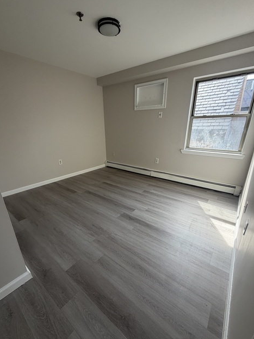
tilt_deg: -19.3
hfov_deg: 81.7
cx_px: 126
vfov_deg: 98.1
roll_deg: -0.4
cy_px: 180
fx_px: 147
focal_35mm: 15
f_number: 2.2
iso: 50
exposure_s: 1/121
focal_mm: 2.22
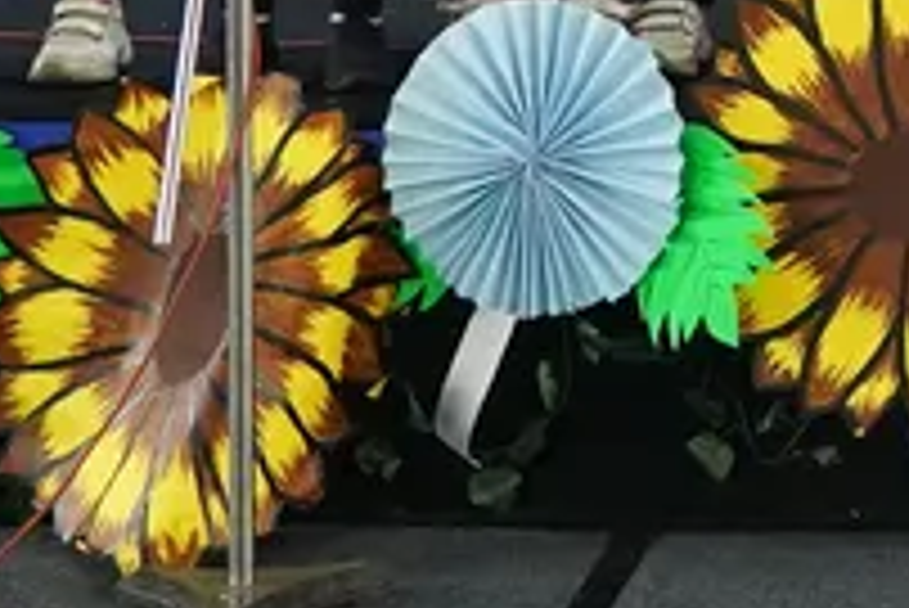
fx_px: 4624
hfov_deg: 10.6
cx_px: 1602
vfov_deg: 7.1
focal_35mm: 183
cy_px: -871
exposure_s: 1/160
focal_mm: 25
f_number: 4.5
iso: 3200
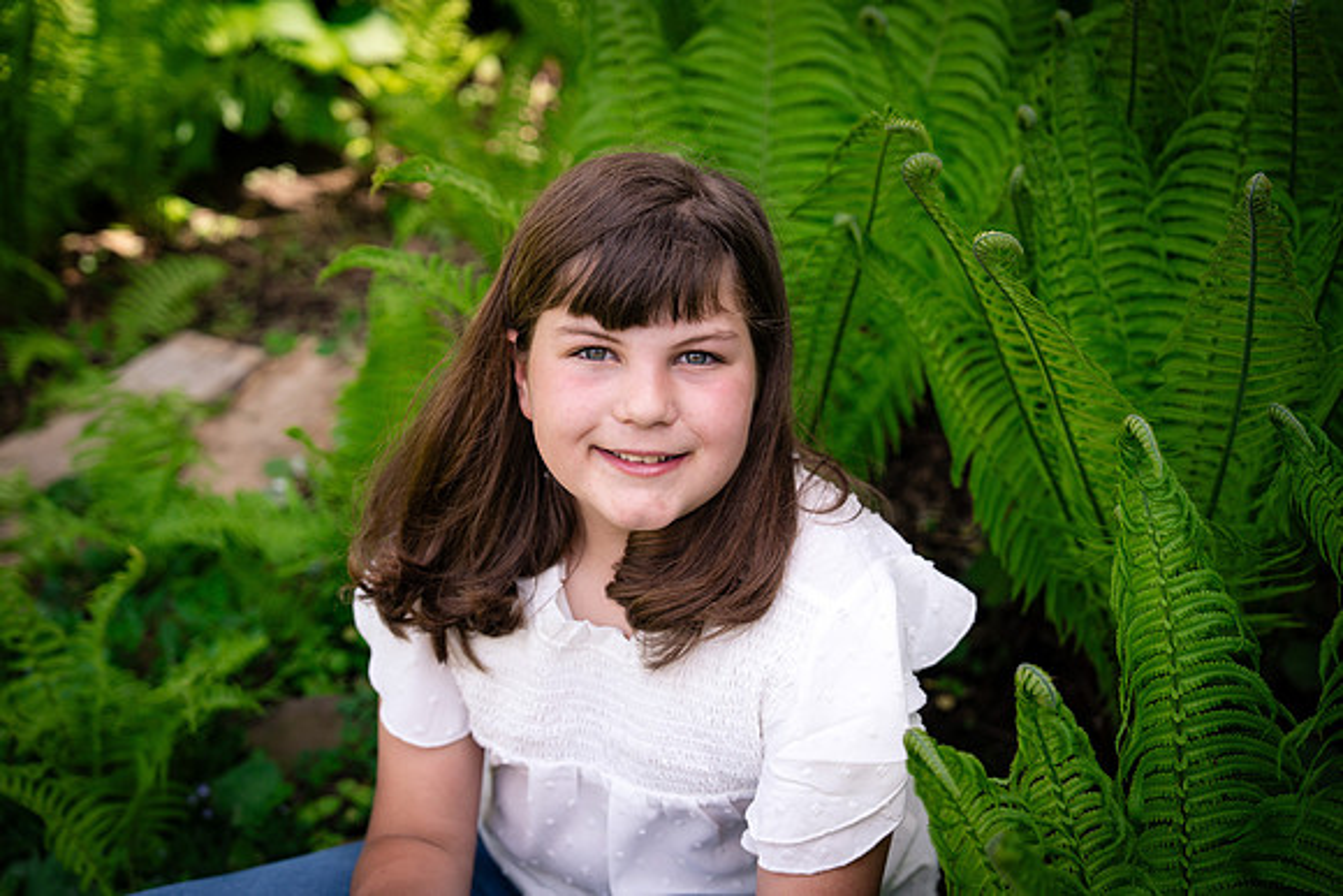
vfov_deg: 27.5
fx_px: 1828
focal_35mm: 49
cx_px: 672
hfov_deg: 40.3
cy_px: 448
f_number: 2.8
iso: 100
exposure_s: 1/500
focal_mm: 49
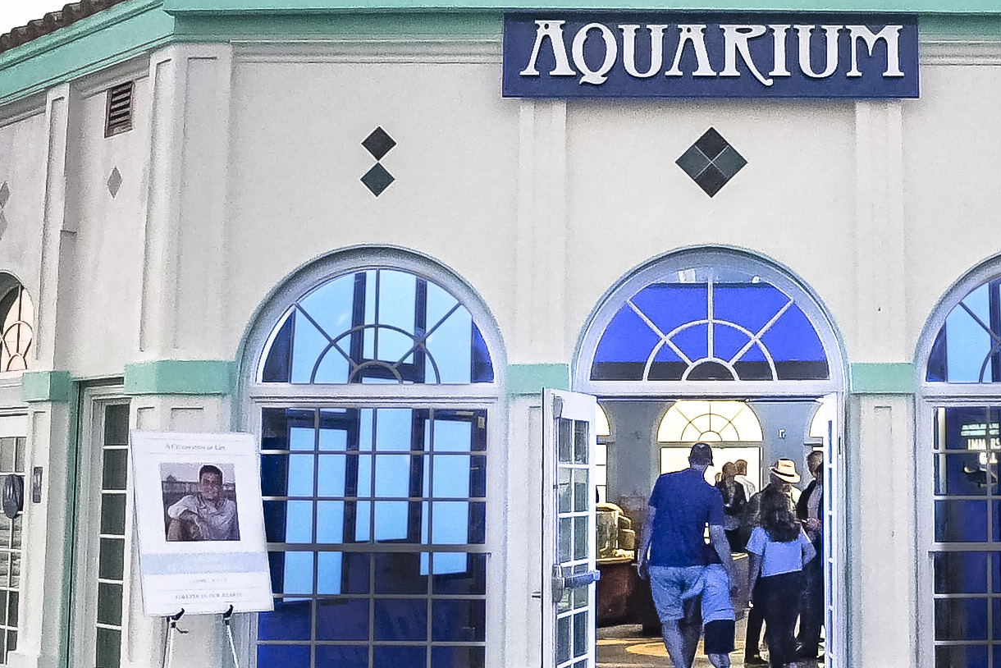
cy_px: 192
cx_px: 741
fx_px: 1641
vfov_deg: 22.8
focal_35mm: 59
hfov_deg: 33.3
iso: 3200
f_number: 8
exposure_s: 1/50
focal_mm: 17.5
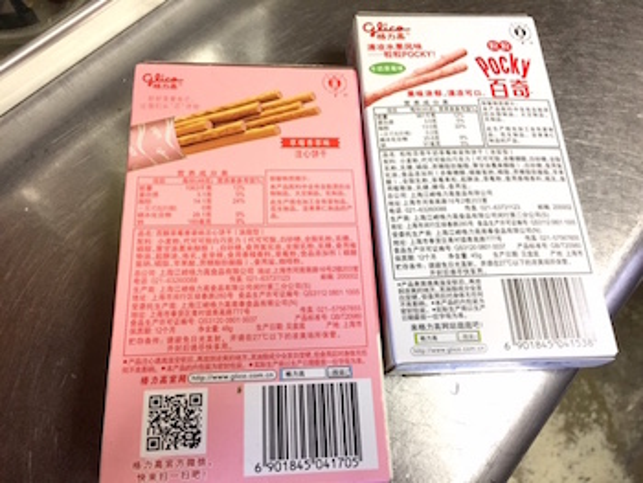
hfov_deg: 61.6
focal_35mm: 29
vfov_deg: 48.3
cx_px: 322
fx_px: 539
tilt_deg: -66.7
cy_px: 242
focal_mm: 4.15
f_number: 2.2
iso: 100
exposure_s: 1/30
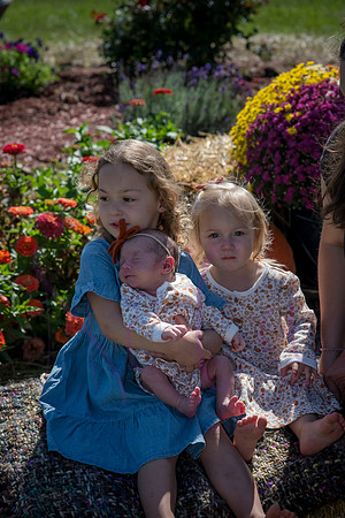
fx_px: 1222
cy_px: 259
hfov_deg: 16.1
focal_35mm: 85
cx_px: 172
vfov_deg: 23.9
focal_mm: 85
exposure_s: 1/1250
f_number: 7.1
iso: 400
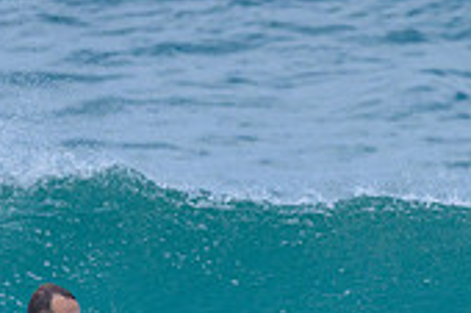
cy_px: 384
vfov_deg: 0.4
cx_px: 143
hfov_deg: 0.6
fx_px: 49027
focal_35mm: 3751
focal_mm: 800
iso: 560
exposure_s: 1/2000
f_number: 6.3
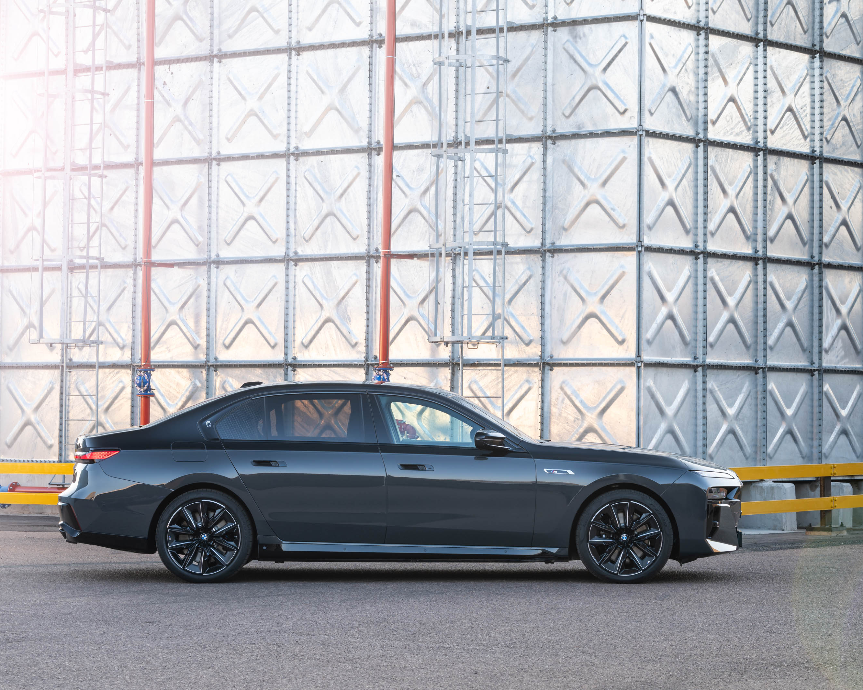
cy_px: 351
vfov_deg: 13.9
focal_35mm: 111
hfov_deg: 17.3
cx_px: 434
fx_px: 2835
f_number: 8
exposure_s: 1/6
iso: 100
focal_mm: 90
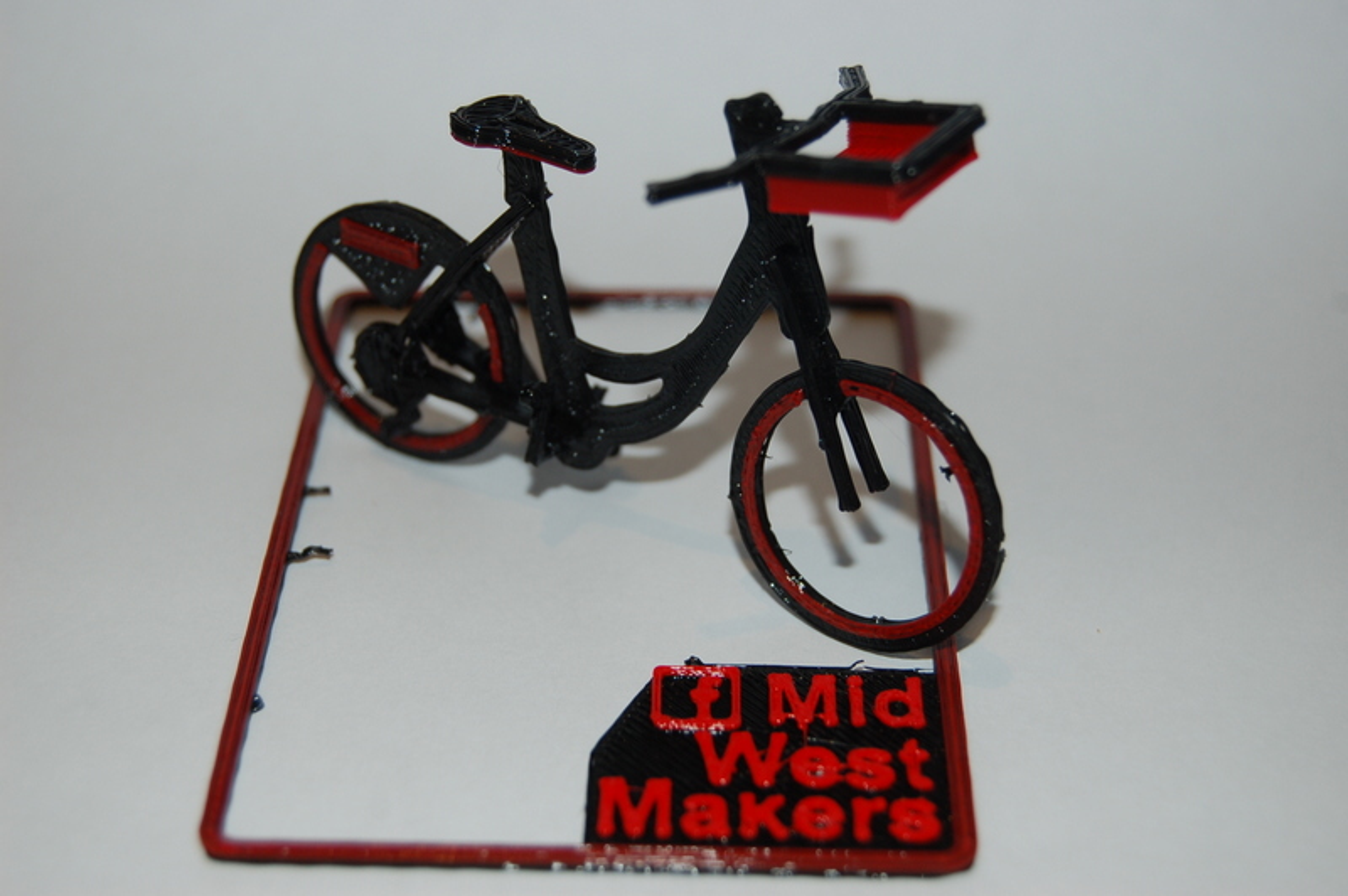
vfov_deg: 21.5
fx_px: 2357
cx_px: 674
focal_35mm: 63
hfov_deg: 31.9
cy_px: 448
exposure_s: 1/60
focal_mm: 42
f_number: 5.3
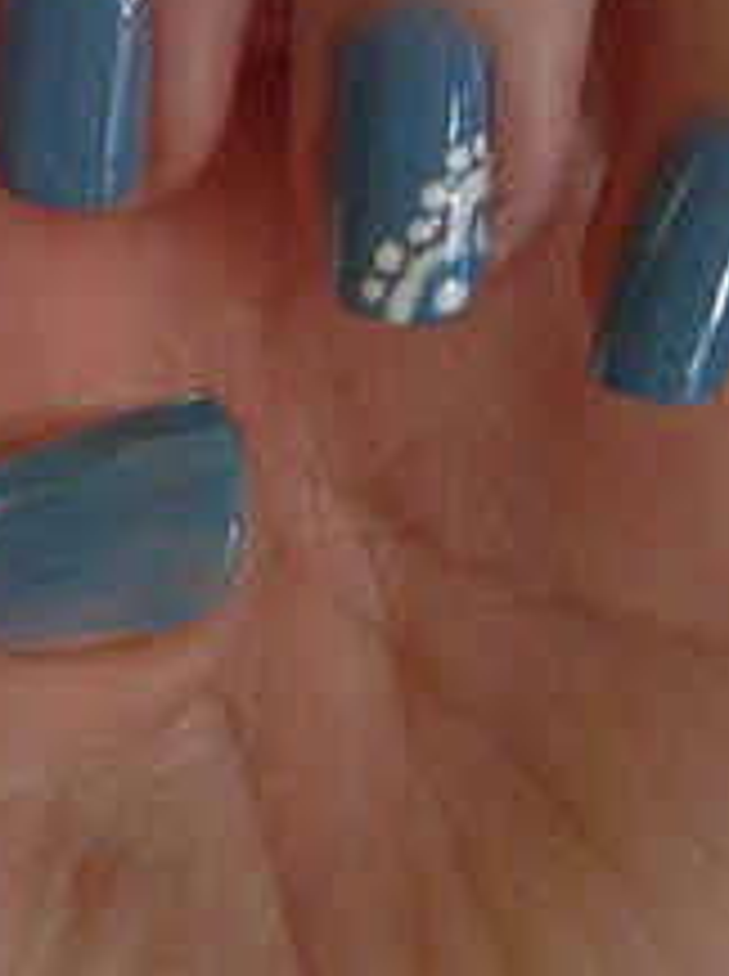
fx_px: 1718
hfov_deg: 23.7
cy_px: 337
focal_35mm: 61
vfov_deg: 31.5
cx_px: 180
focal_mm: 3.3
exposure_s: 1/15
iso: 400
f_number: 2.4
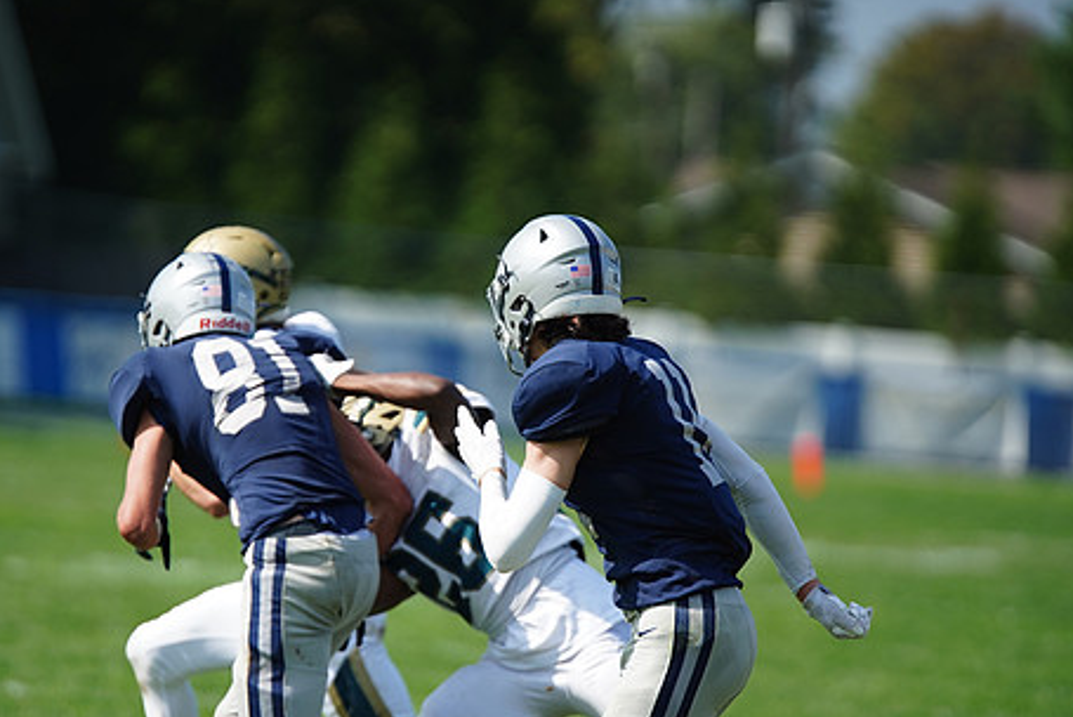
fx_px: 11393
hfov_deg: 5.4
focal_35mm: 382
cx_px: 415
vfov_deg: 3.6
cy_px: 388
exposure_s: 1/4000
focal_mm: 300
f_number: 2.8
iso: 400
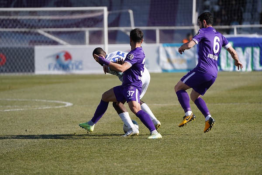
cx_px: 131
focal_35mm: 400
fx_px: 2911
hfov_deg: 5.2
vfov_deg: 3.4
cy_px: 88
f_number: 5.6
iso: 500
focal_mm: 400
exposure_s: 1/2000
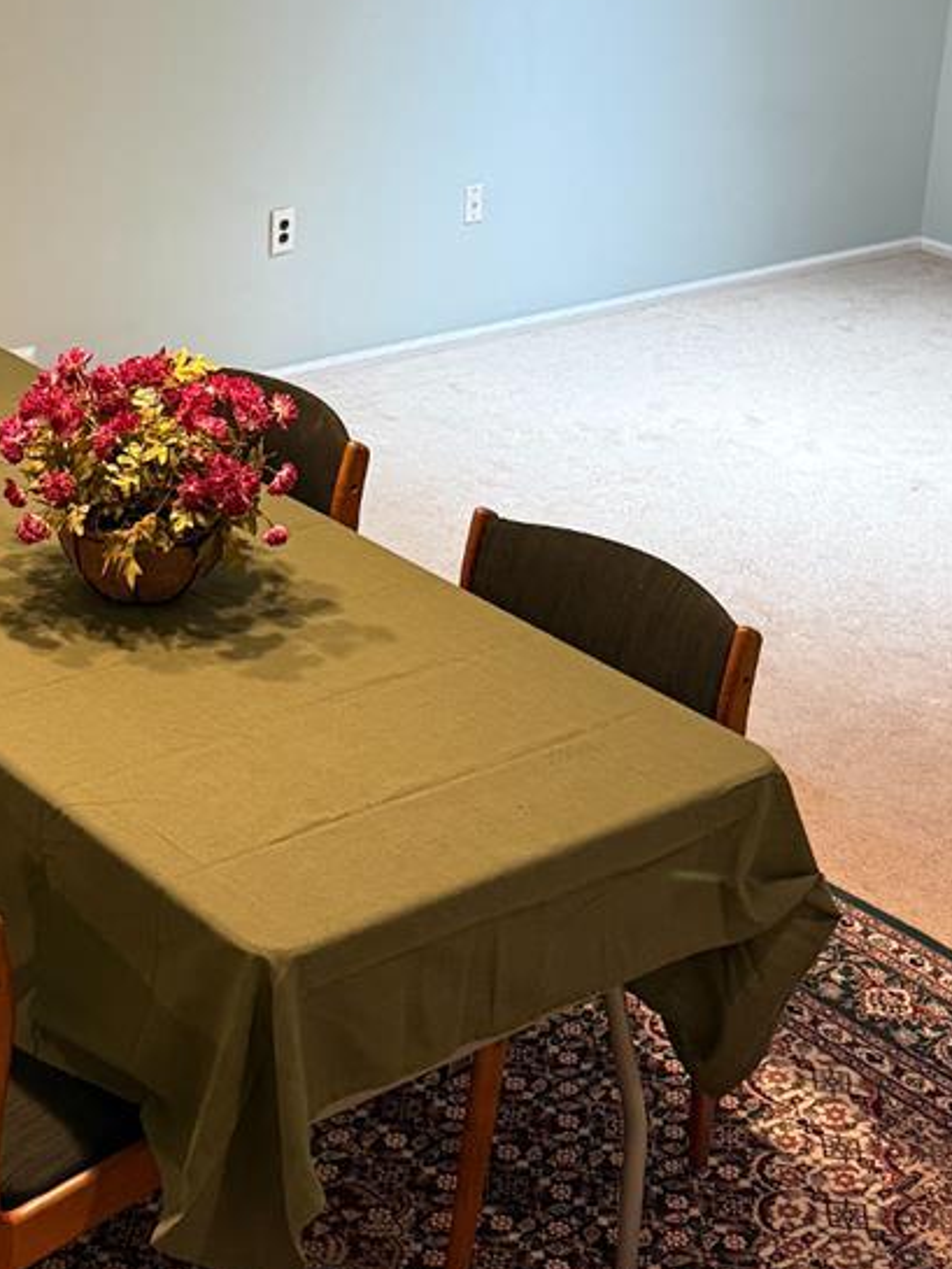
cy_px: 292
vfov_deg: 28.9
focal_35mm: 66
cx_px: 406
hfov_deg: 22.2
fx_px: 2419
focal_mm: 6.76
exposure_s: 1/60
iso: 400
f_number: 1.78
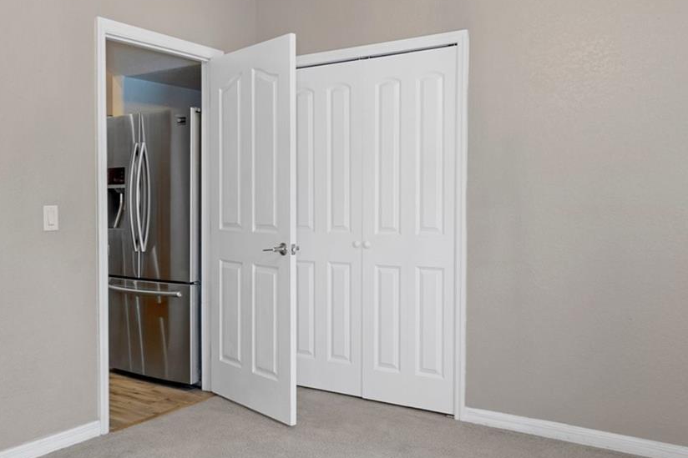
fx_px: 630
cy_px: 219
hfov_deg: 57.2
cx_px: 315
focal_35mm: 33
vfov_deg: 39.9
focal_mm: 17
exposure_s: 2
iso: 320
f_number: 8
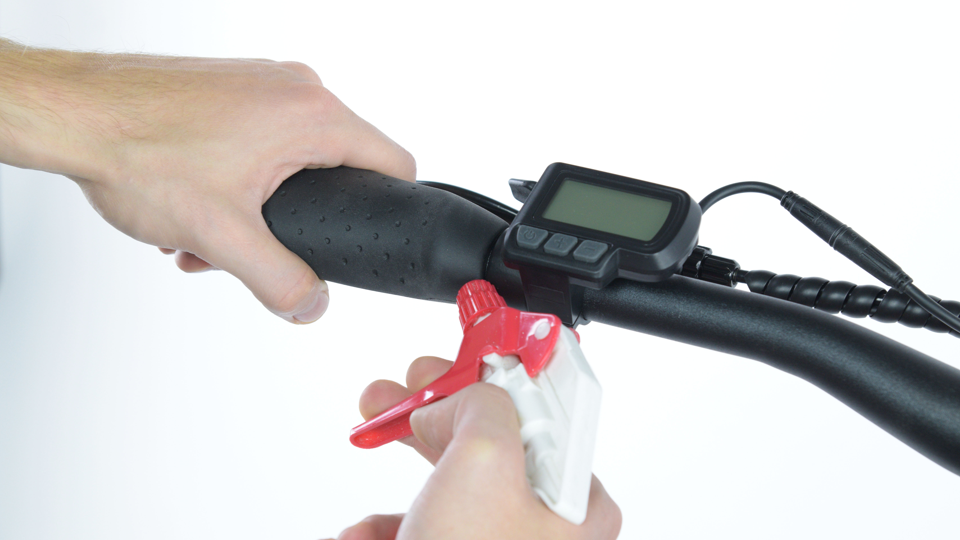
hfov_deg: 24.6
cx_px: 480
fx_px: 2203
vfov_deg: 14.0
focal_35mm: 87
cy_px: 289
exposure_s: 1/50
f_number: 6.3
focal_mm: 55
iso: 800
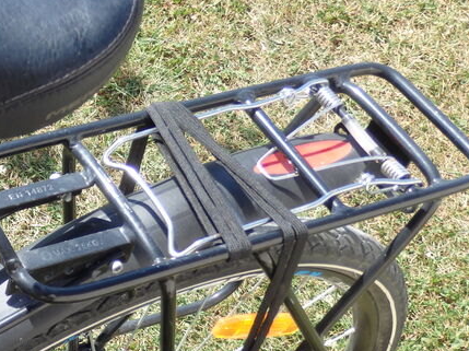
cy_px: 241
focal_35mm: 77
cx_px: -54
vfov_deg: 19.0
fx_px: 1042
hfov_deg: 23.7
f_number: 3.4
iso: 100
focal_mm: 6
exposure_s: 1/320
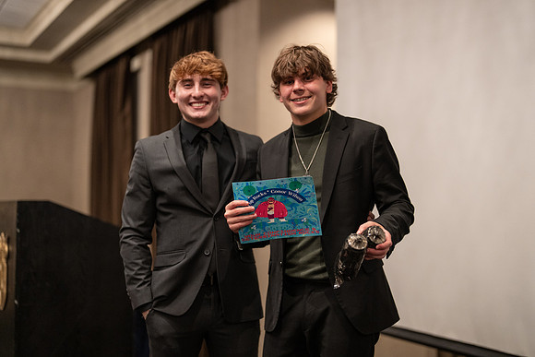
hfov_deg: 39.6
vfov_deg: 27.0
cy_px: 178
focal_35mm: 50
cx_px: 268
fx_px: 743
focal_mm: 50
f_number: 1.2
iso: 2000
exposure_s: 1/320
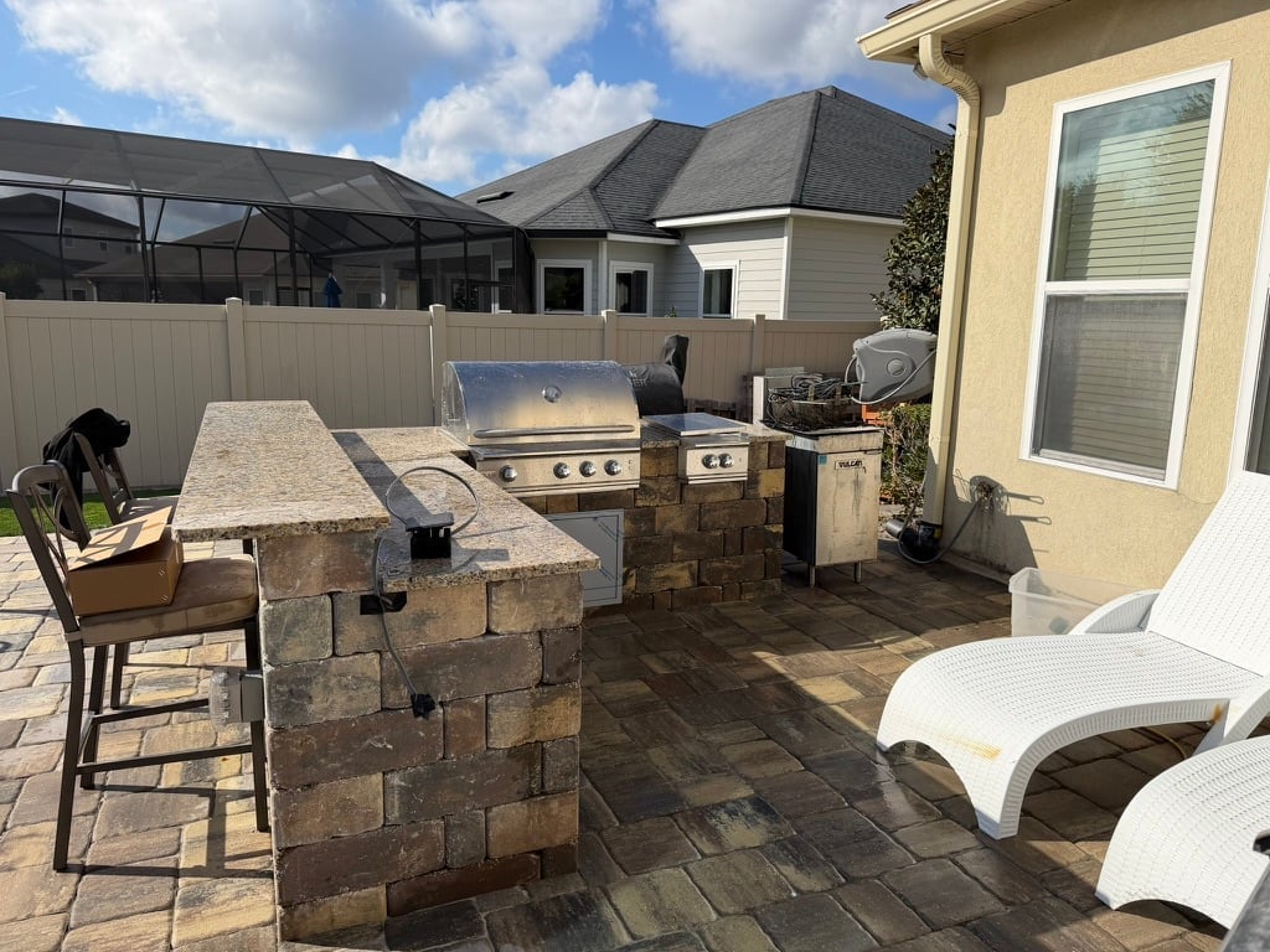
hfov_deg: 71.6
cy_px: 476
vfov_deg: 56.8
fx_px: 881
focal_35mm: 24
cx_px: 635
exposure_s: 1/7353
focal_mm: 6.76
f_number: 1.78
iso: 100
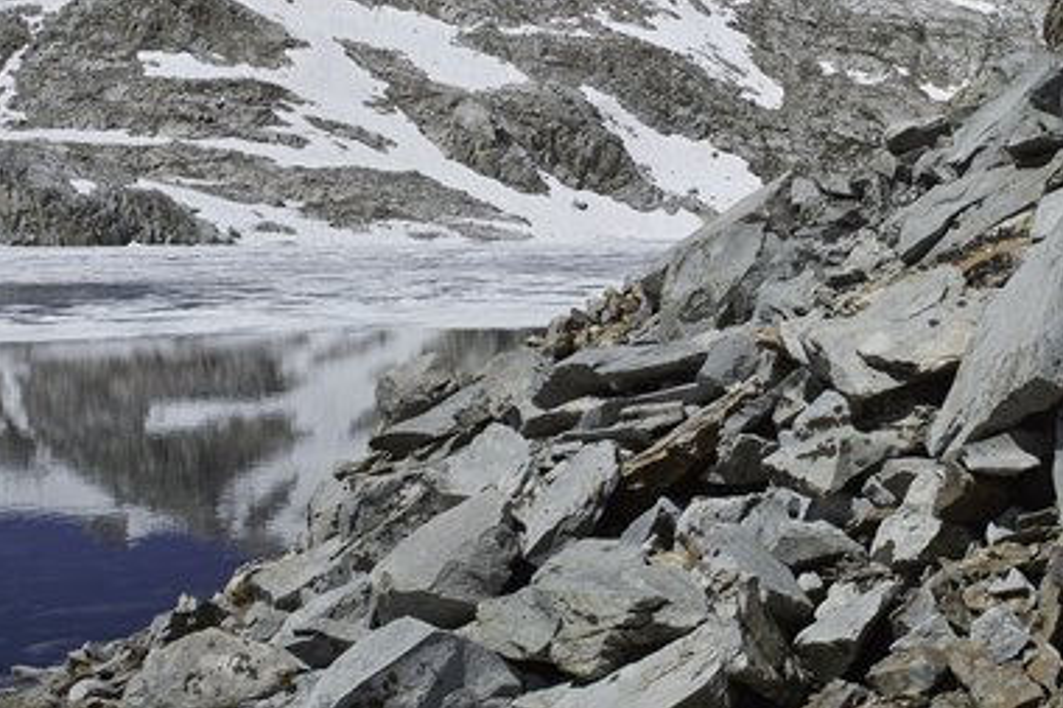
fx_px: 1741
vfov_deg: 22.9
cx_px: 909
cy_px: 267
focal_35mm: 59
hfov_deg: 32.6
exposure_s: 1/200
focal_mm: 16.6
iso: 100
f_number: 9
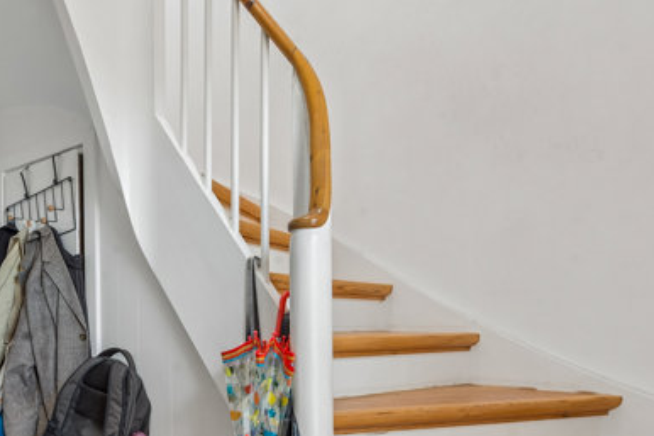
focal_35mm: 29
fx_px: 527
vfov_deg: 43.0
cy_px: 344
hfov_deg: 61.5
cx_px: 198
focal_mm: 14
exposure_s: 1/5
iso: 200
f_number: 10
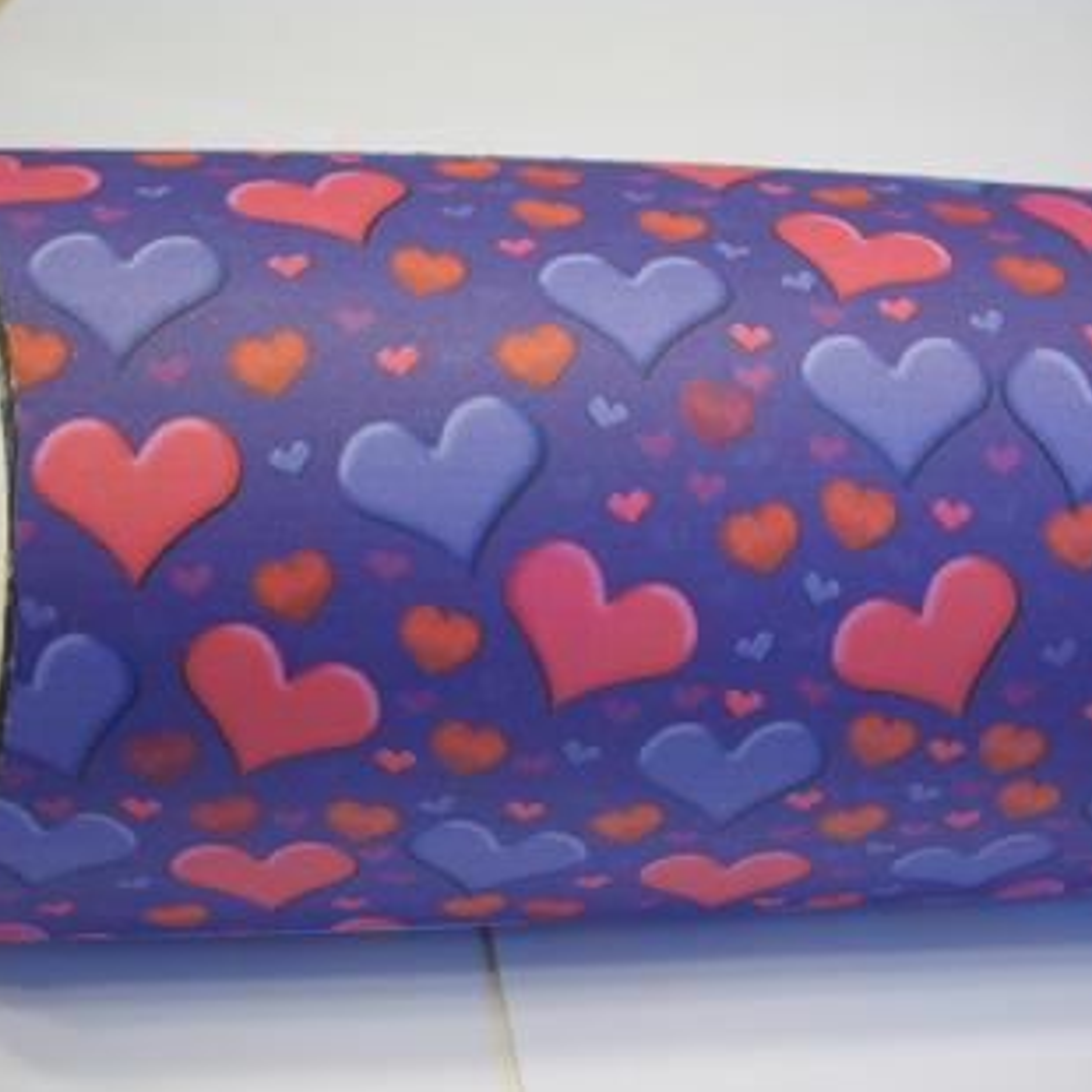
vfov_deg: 37.5
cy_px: 581
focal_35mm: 45
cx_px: 645
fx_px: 1606
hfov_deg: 37.4
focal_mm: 6.3
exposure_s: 1/60
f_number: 3.1
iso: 139
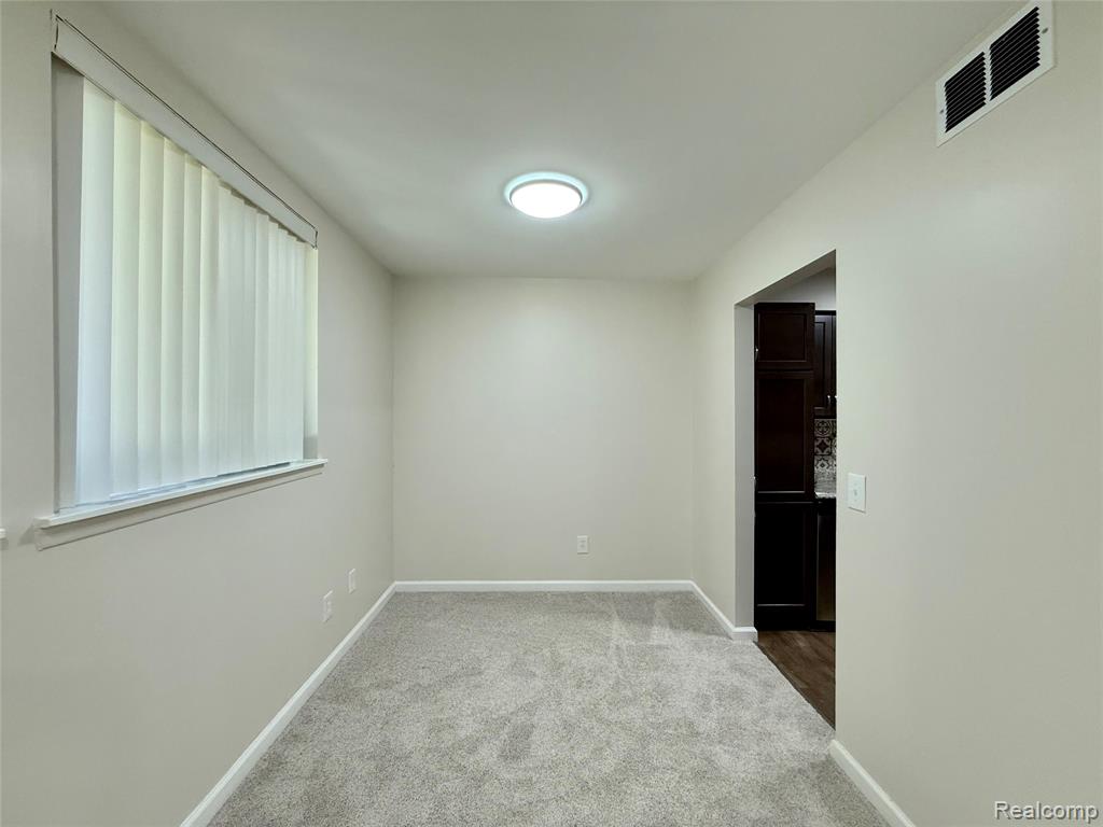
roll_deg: -0.6
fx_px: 446
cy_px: 414
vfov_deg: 85.7
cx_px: 552
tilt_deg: +0.1
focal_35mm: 14
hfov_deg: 102.1
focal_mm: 2.22
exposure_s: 1/120
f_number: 2.2
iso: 250
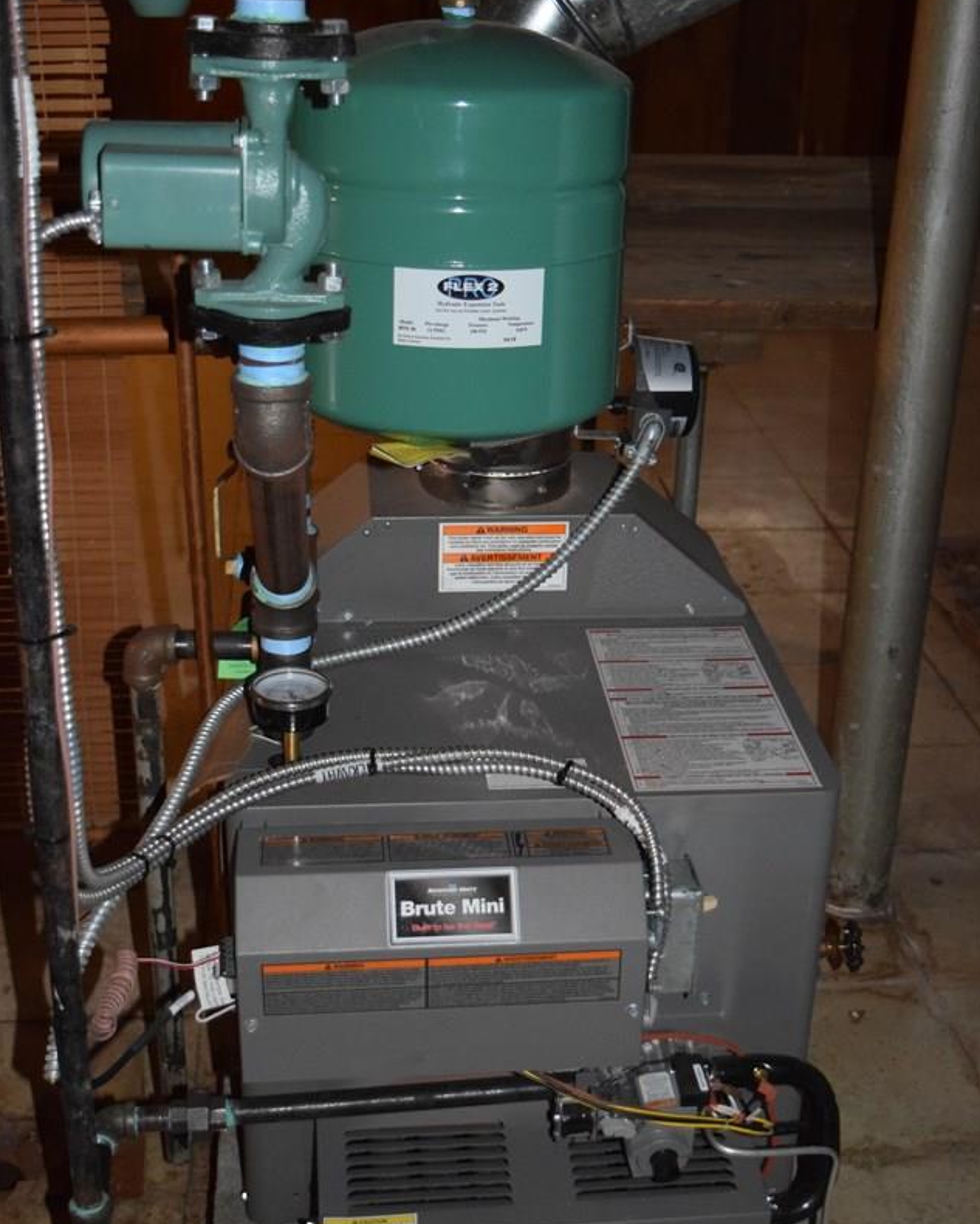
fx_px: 1797
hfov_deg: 30.5
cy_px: 599
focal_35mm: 50
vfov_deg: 37.6
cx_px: 491
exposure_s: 1/60
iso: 3200
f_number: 4.2
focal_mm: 29
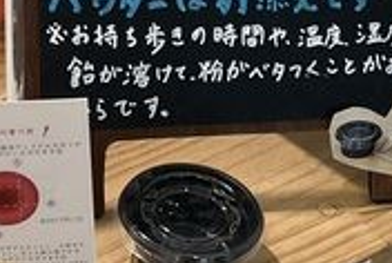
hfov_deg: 16.1
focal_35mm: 125
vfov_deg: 10.3
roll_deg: -1.9
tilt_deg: -23.3
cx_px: 14
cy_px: -224
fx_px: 1363
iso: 40
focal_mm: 5.1
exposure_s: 1/120
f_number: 1.6
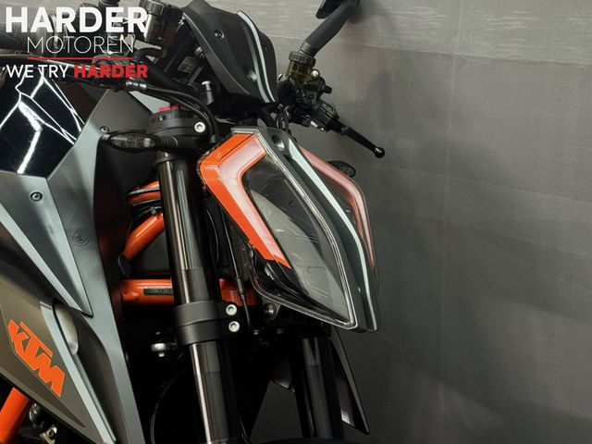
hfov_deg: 39.7
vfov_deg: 30.3
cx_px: 296
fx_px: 821
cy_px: 222
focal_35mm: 48
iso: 125
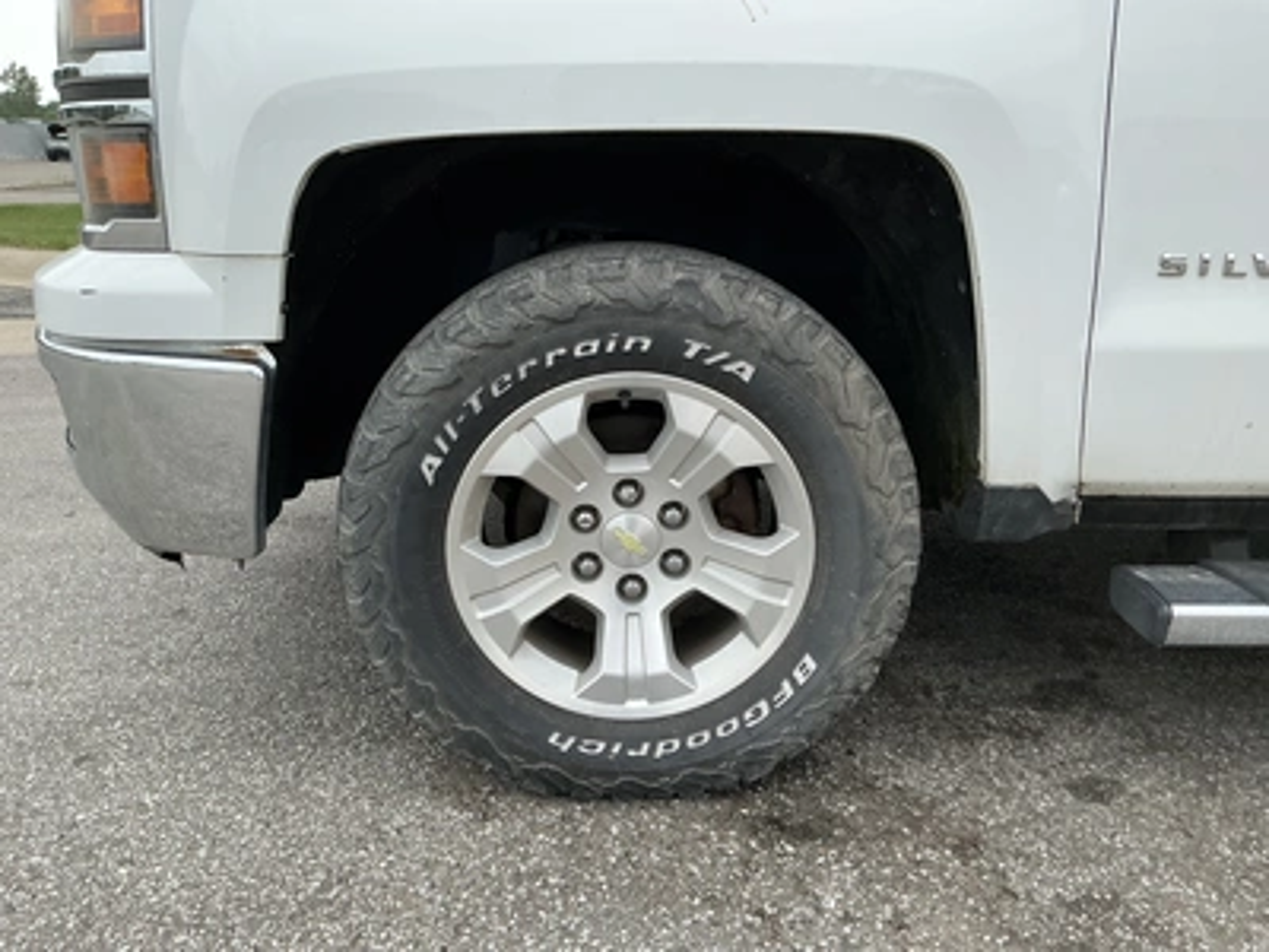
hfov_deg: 63.4
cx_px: 634
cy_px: 476
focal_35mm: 28
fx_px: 1026
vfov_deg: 49.7
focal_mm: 3
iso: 25
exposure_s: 1/997
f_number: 1.8
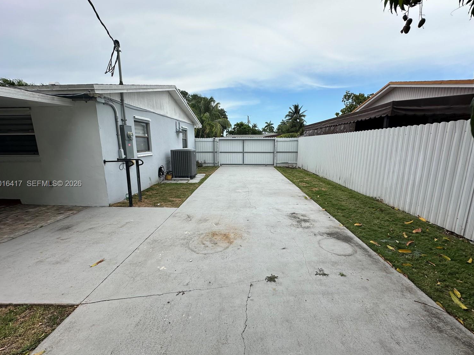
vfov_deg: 81.7
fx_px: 205
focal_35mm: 15
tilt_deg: -11.0
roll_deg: +0.4
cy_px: 184
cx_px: 237
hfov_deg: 98.2
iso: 50
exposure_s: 1/1135
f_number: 2.2
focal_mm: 2.22
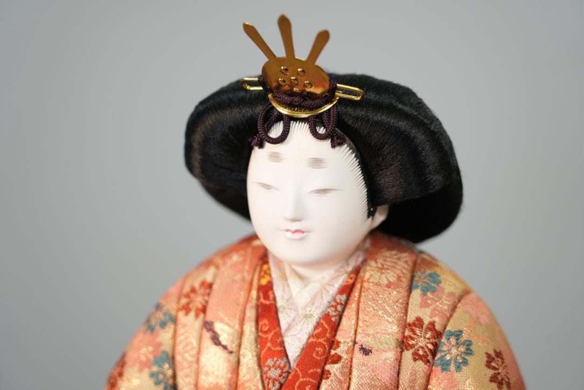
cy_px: 195
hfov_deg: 19.5
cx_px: 292
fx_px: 1703
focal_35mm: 105
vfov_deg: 13.0
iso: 2000
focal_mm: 105
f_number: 4
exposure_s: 1/250
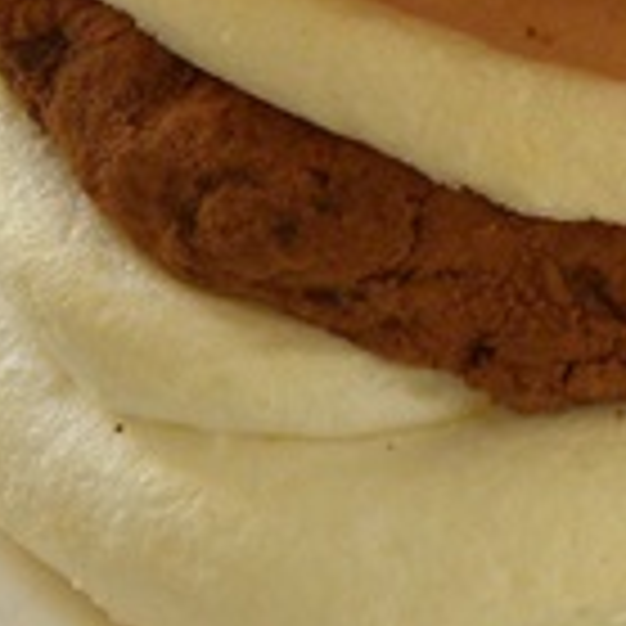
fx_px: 5422
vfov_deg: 6.6
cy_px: 108
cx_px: 558
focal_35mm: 265
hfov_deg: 6.6
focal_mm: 9.2
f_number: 3.5
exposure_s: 1/59.8
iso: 117
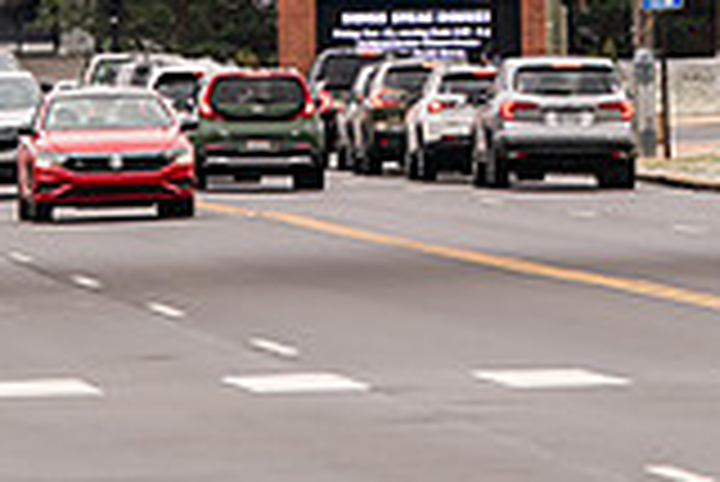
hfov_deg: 3.2
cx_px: 396
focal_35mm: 634
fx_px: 12691
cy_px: -282
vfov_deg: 2.2
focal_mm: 175
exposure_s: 1/250
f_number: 5.6
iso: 160
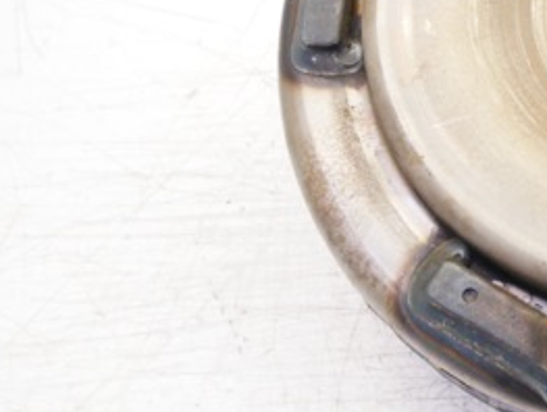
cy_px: 72
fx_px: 1155
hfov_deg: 24.3
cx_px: 645
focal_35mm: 73
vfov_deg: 20.0
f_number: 3.8
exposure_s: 1/60
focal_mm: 15
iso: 800
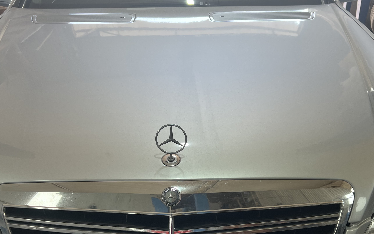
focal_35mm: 43
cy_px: 166
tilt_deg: -28.7
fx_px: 438
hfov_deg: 46.2
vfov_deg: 29.5
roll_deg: +1.4
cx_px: 172
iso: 32
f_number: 1.5
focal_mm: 5.7
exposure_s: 1/100
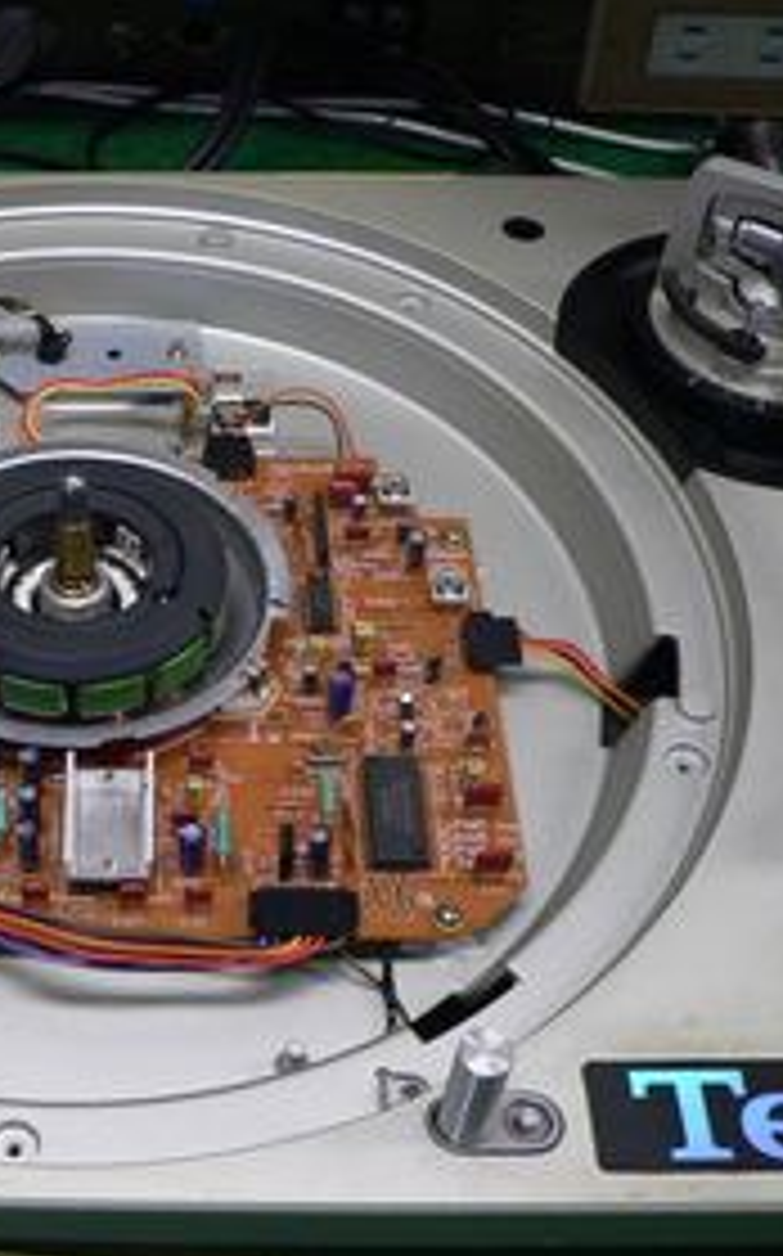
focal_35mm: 52
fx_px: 1778
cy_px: 633
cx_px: 32
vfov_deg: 38.9
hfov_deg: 23.9
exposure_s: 1/40
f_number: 2.8
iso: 200
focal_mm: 6
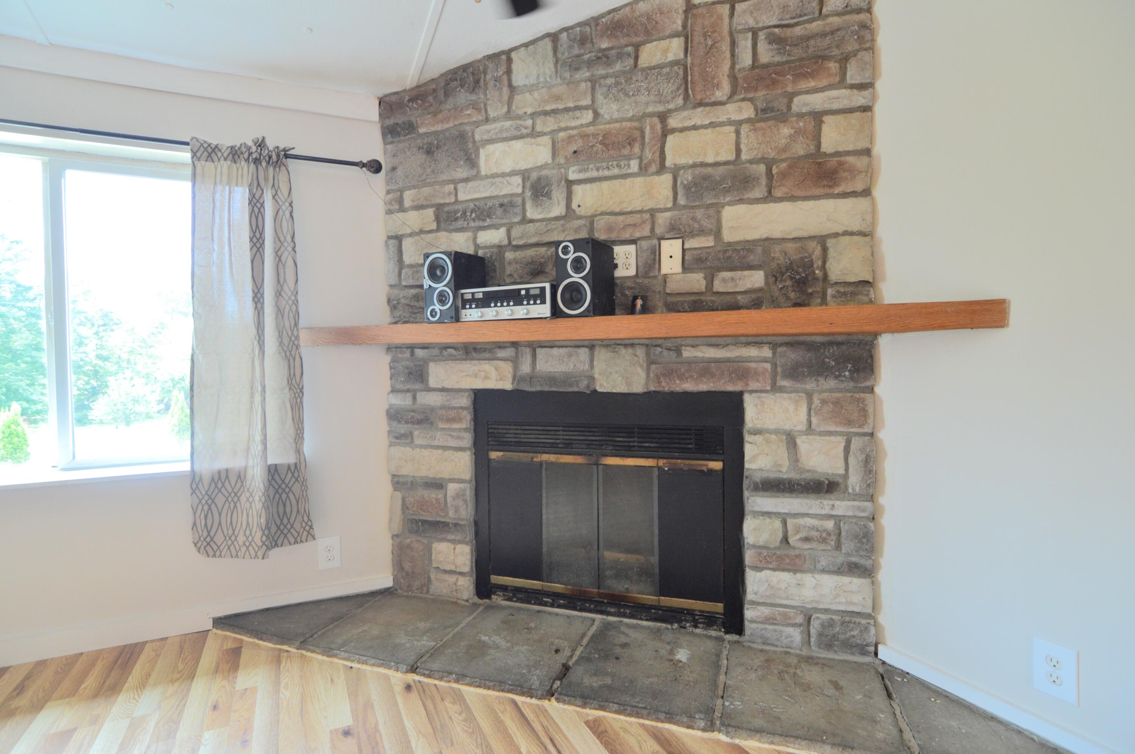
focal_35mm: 16
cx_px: 568
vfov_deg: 71.9
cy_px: 377
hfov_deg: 95.0
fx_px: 520
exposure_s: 1/60
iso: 400
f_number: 3.5
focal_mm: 11
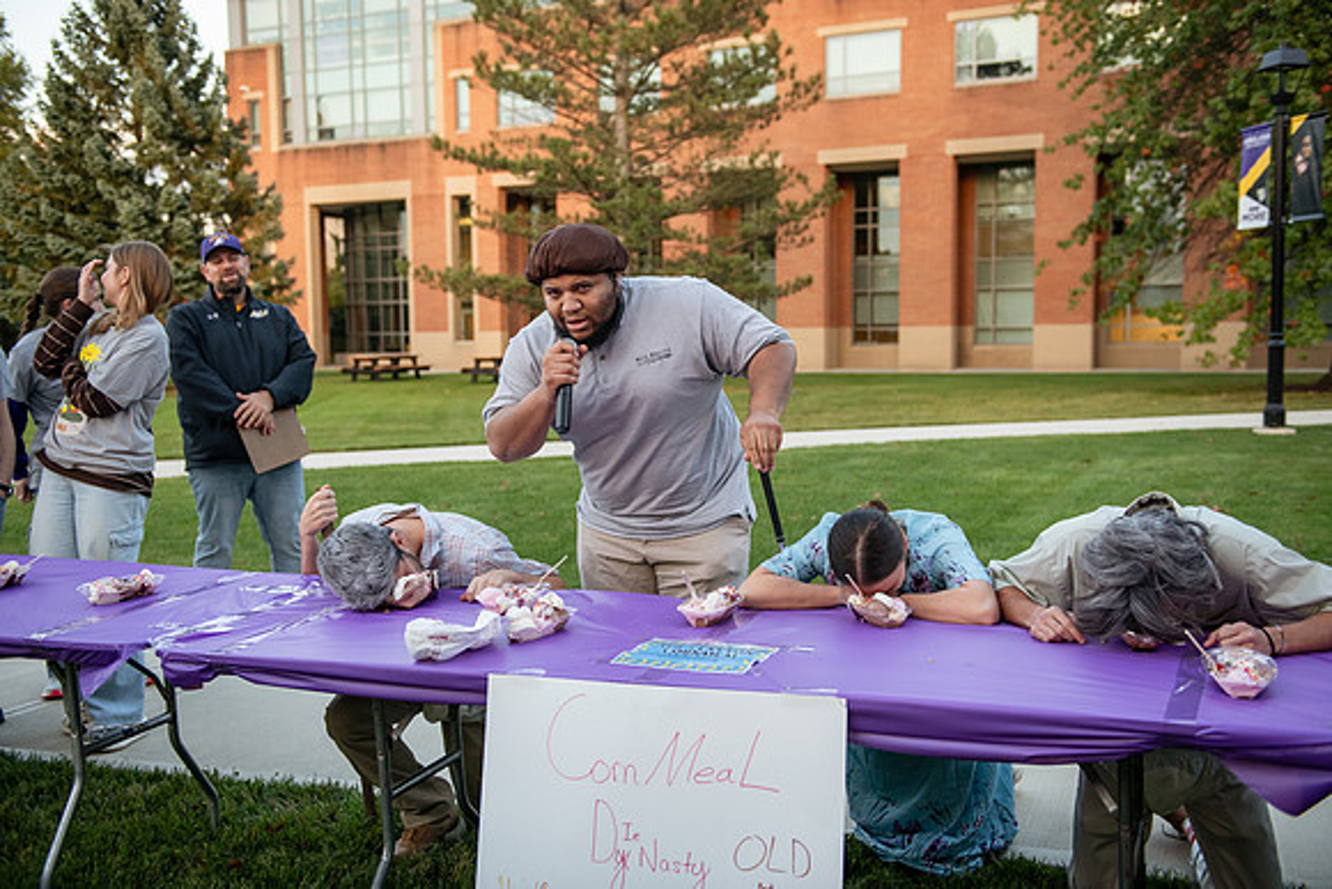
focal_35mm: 38
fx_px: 1406
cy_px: 444
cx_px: 666
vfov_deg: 35.1
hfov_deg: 50.7
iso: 800
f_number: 3.2
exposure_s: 1/400
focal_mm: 38
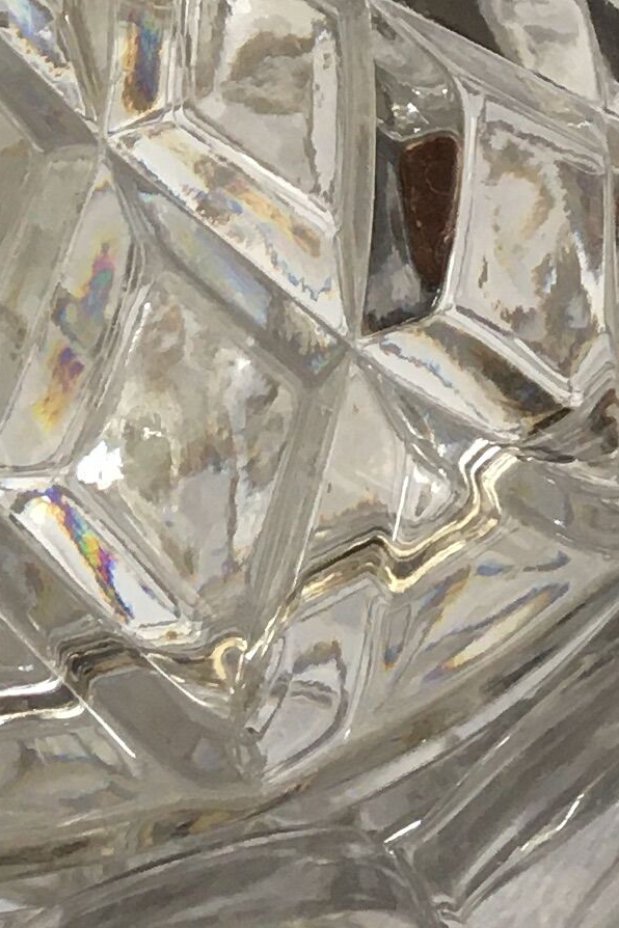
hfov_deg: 9.7
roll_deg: +1.7
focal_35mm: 136
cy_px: -499
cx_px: -387
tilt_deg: -41.1
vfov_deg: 14.0
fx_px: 3507
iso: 25
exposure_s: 1/33
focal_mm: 4.15
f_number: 2.2
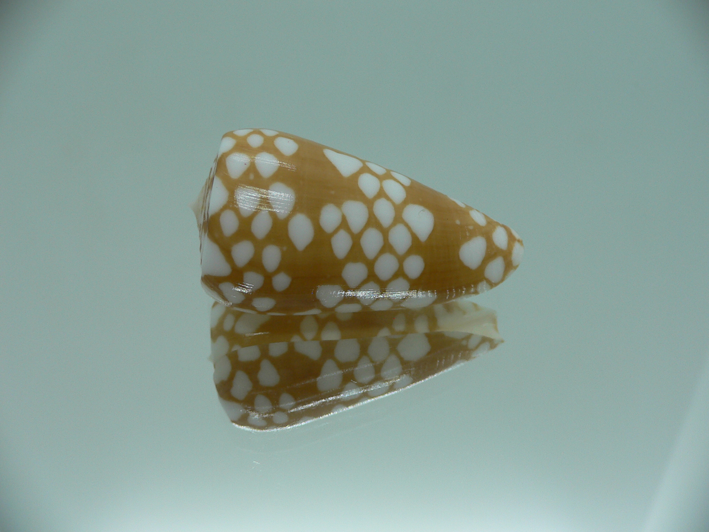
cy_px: 266
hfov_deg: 52.6
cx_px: 354
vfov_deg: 40.7
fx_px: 717
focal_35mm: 35
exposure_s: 1/60
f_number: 2.8
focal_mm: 4.6
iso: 80
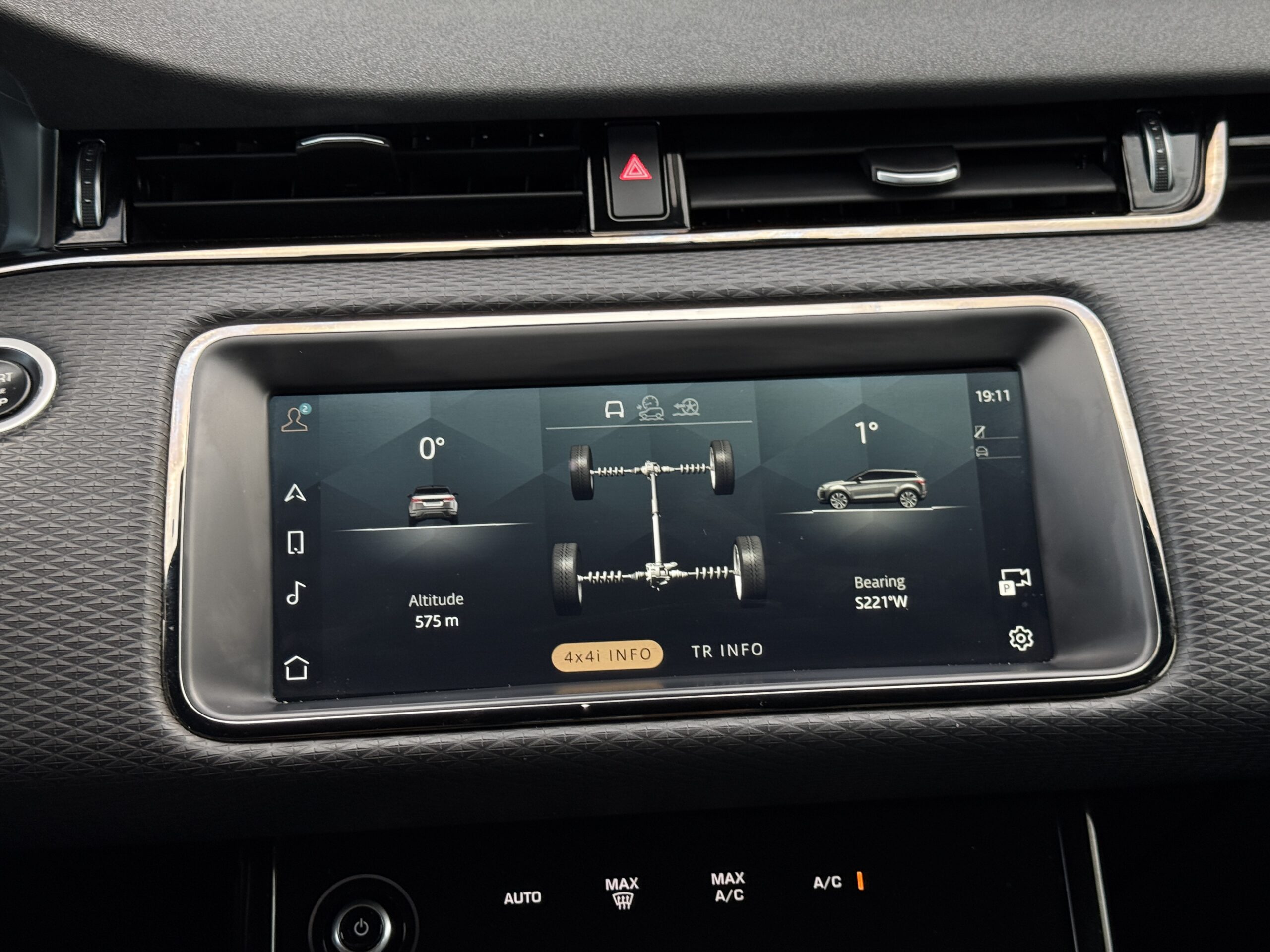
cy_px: 476
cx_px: 635
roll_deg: +0.6
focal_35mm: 48
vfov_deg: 30.3
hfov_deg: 39.7
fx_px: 1761
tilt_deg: -25.7
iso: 100
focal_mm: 6.76
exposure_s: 1/50
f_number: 1.78
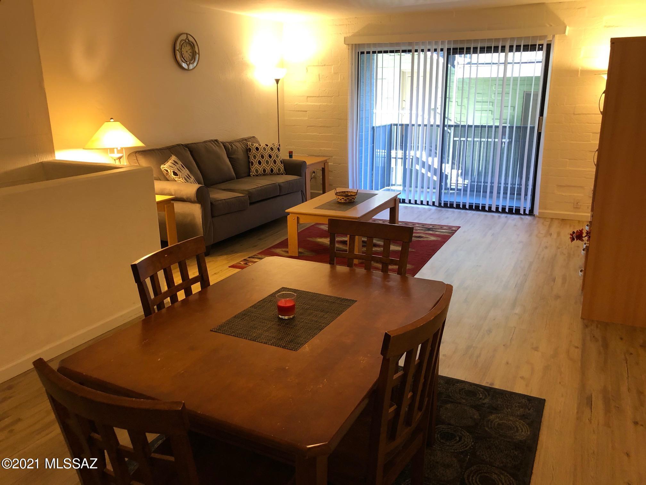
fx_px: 523
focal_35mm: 28
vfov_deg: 49.7
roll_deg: +0.7
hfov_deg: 63.4
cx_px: 323
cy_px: 242
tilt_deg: -16.0
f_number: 1.8
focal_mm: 3.99
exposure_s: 1/15
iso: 40
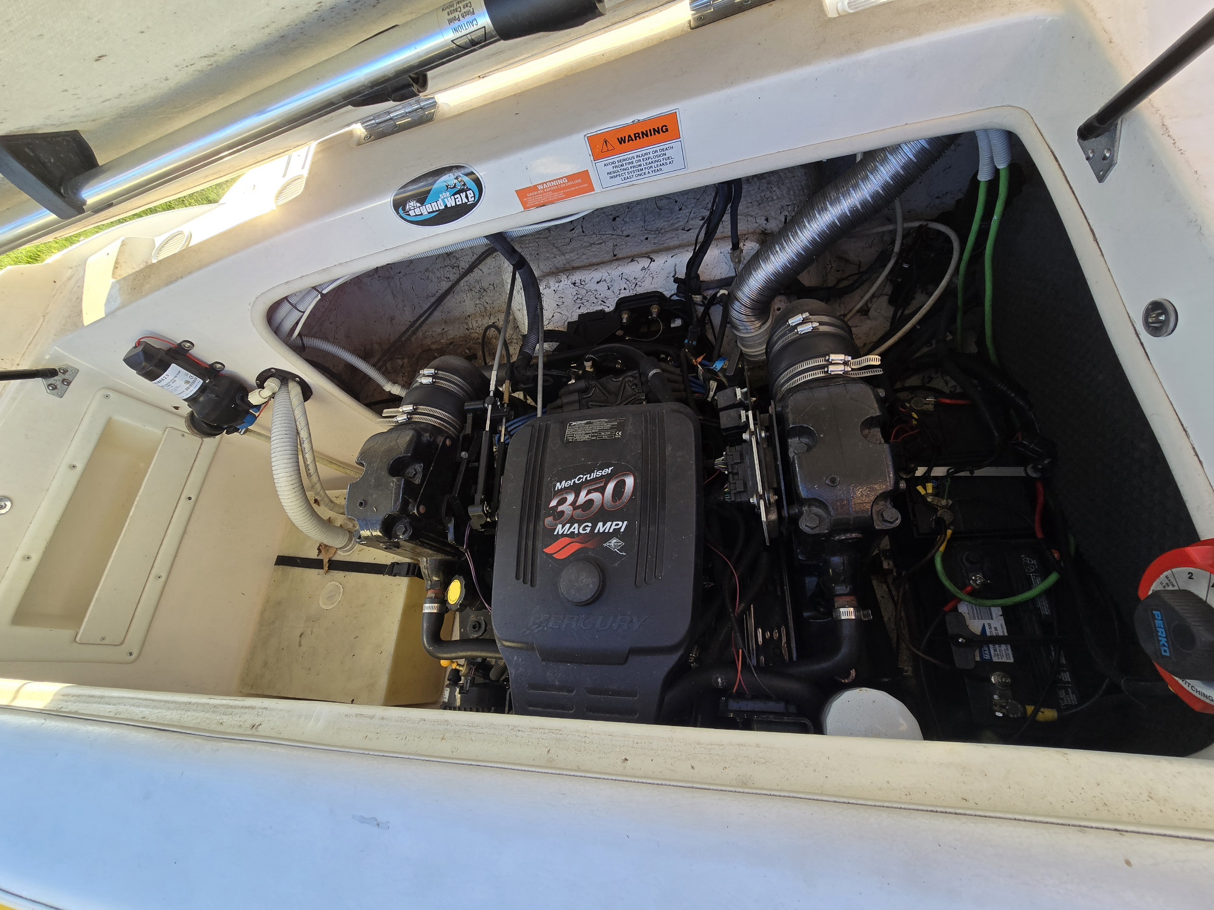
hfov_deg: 106.2
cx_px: 607
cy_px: 455
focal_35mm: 13
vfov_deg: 89.9
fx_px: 456
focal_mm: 2.2
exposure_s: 1/189
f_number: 2.2
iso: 50
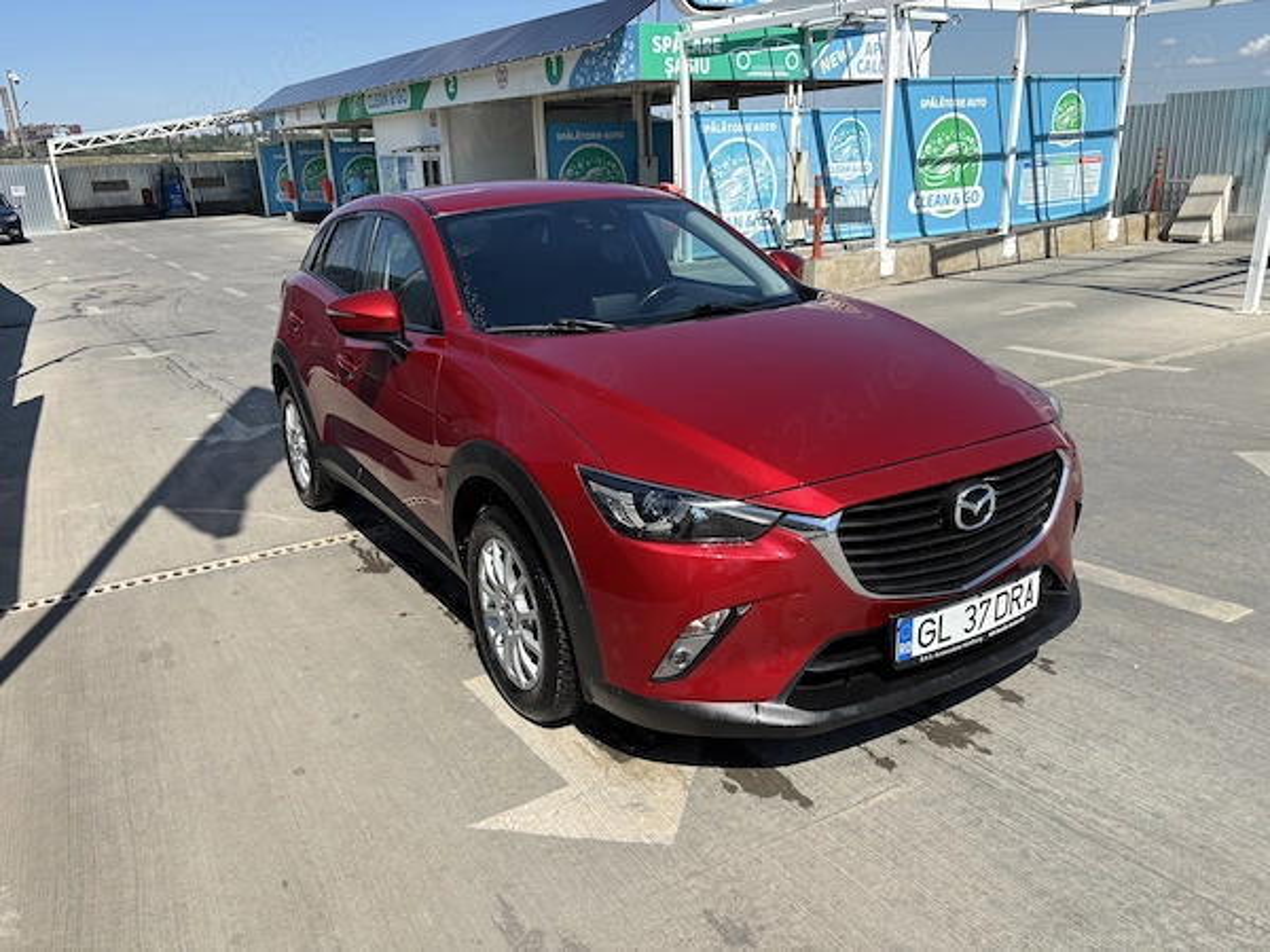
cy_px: 476
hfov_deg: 67.3
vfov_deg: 53.1
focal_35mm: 26
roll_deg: +3.3
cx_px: 635
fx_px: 954
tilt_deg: -18.7
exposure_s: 1/3413
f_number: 1.6
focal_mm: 5.96
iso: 50
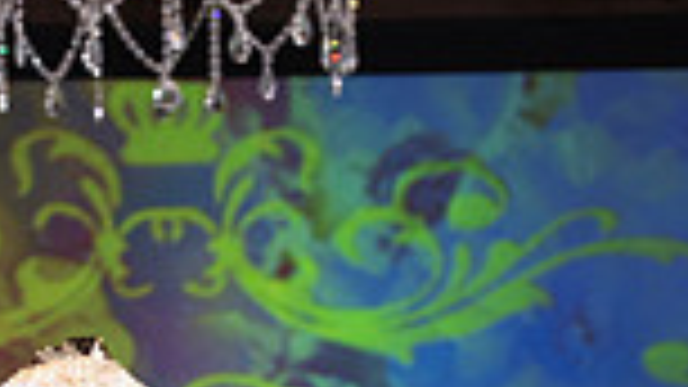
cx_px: 115
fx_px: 5162
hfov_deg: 7.6
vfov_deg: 4.2
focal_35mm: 283
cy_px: 981
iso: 2000
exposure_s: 1/400
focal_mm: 92
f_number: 5.6
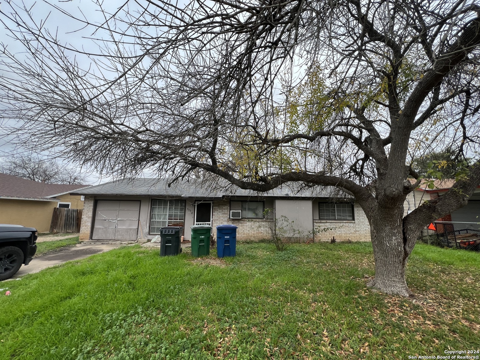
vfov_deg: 89.9
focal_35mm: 13
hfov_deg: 106.2
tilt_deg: +8.3
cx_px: 240
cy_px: 180
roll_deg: -0.2
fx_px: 180
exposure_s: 1/99
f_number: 1.8
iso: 32
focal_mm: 1.57
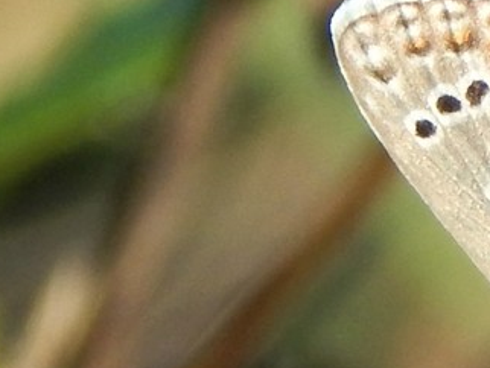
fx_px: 12976
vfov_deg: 1.6
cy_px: 219
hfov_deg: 2.2
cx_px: 606
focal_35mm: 916
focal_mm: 62.2
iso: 125
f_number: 5.7
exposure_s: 1/200
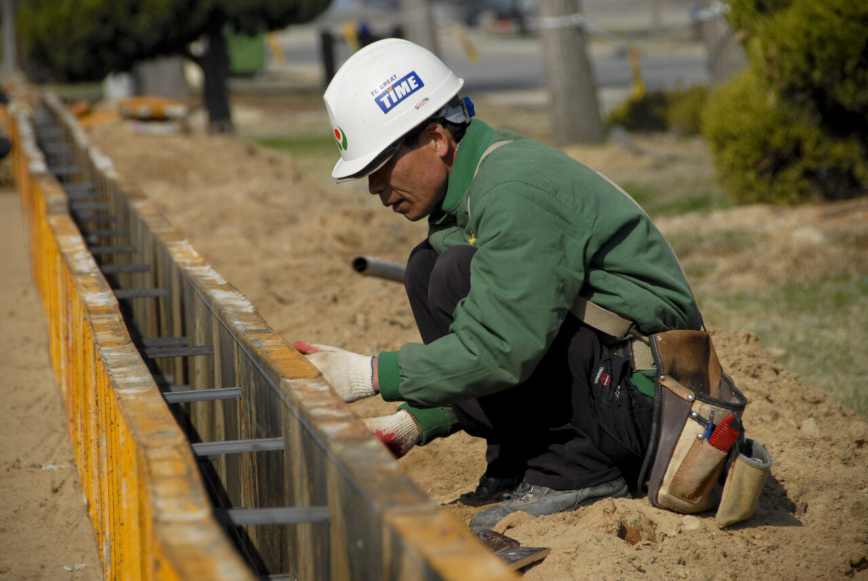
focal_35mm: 255
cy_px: 290
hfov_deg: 8.1
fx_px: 6156
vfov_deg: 5.4
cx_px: 434
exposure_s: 1/1000
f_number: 7.1
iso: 160
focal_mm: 170
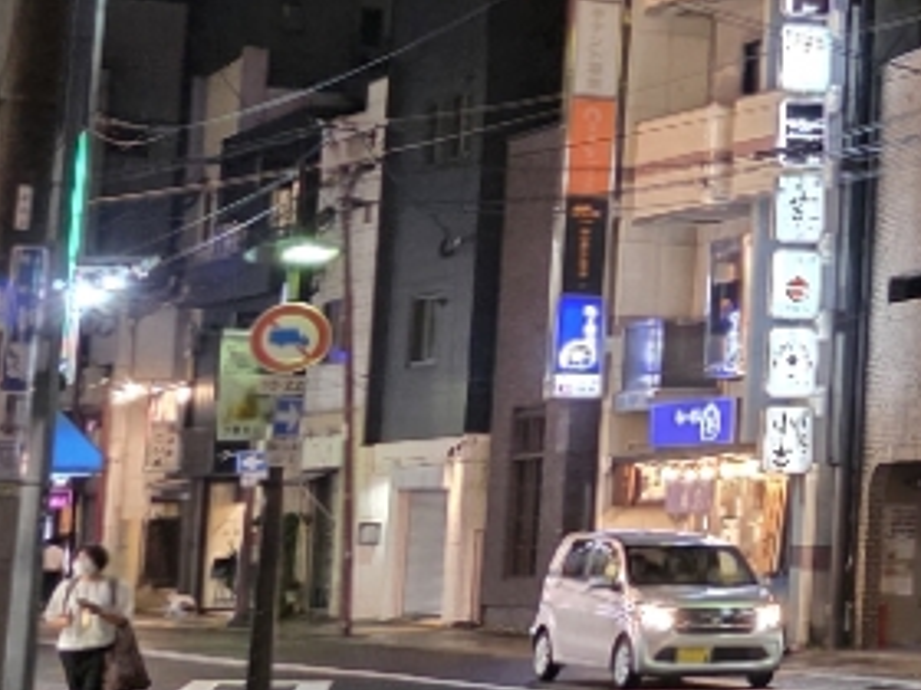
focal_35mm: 105
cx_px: 2095
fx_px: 2794
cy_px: 141
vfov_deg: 14.0
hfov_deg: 14.1
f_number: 1.7
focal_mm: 6.3
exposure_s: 1/120
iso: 1600
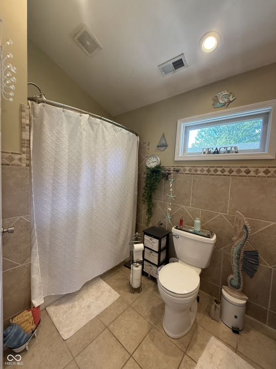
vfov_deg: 102.1
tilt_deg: -1.9
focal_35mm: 14
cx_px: 138
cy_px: 184
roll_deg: -3.0
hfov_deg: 85.7
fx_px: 149
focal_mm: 2.22
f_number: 2.2
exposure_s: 1/120
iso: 320
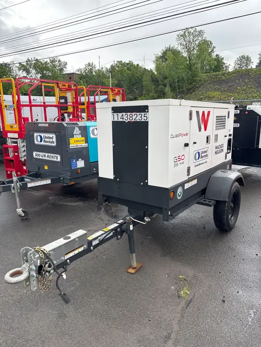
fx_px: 261
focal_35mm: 26
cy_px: 174
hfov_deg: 53.1
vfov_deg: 67.3
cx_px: 130
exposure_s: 1/433
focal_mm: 5.96
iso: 50
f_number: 1.6
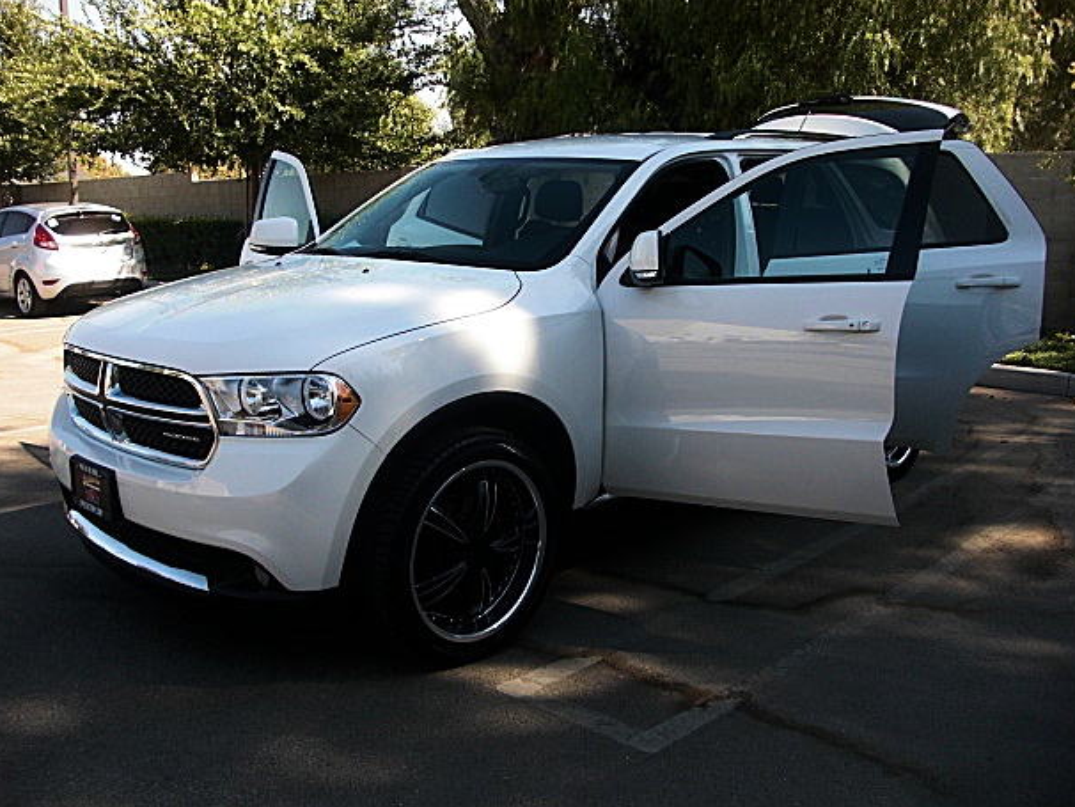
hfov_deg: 49.0
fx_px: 1181
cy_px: 397
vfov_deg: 37.7
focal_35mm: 38
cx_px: 532
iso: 50
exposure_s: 1/400
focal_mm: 6.3
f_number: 2.8
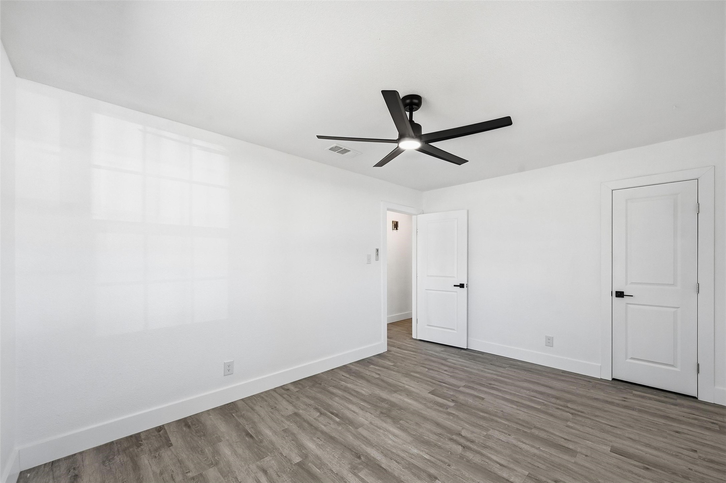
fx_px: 282
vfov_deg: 81.1
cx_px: 363
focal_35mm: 14
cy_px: 242
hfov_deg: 104.3
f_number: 7.1
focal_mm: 14
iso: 1000
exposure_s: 1/2500
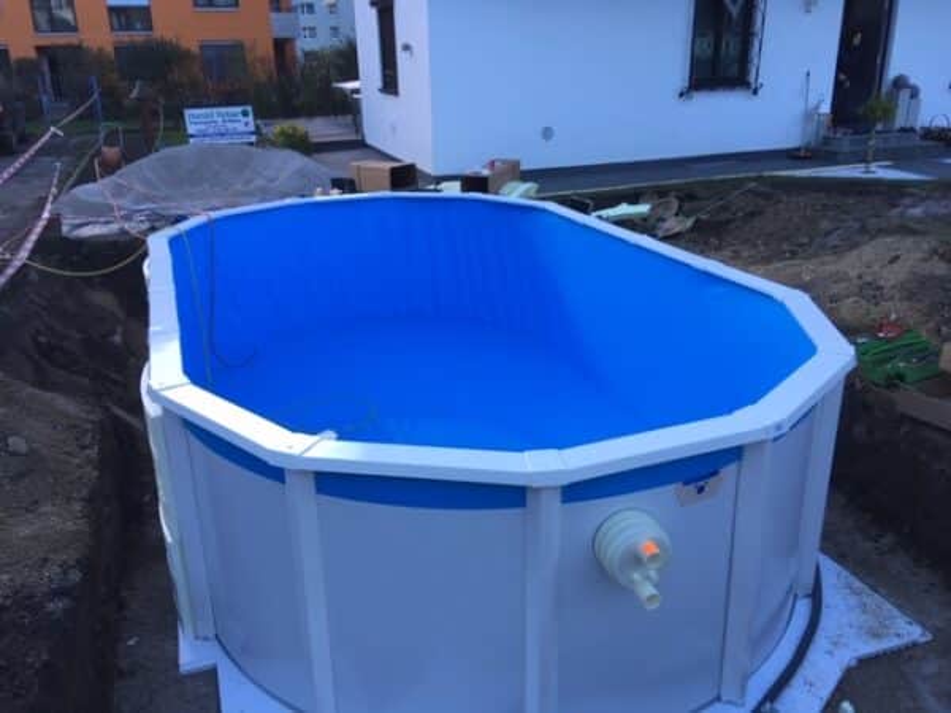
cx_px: 476
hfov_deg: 61.7
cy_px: 356
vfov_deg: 48.2
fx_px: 797
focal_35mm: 29
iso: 25
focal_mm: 4.15
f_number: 2.2
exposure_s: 1/118
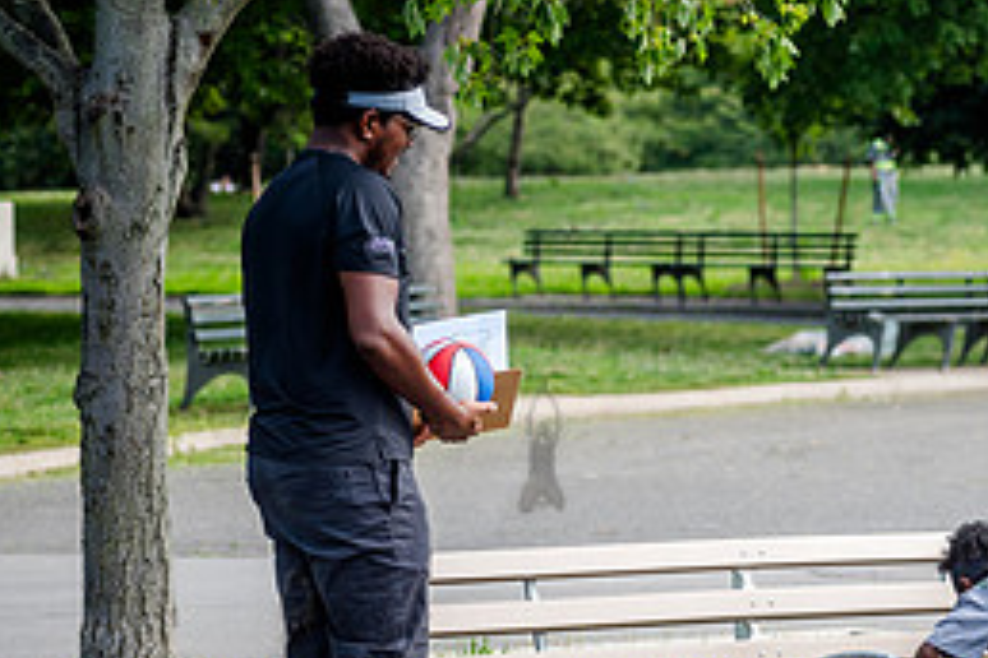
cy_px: 629
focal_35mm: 227
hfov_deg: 9.0
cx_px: 1034
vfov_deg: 6.0
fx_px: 6229
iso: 200
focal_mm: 100
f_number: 4
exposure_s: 1/640
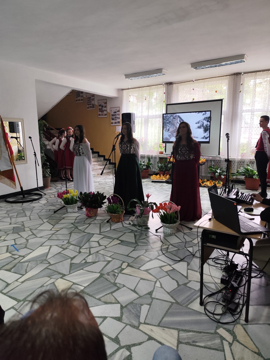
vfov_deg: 73.9
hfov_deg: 58.9
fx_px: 239
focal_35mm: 23
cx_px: 135
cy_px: 180
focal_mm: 6.14
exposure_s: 1/100
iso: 250
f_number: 1.65
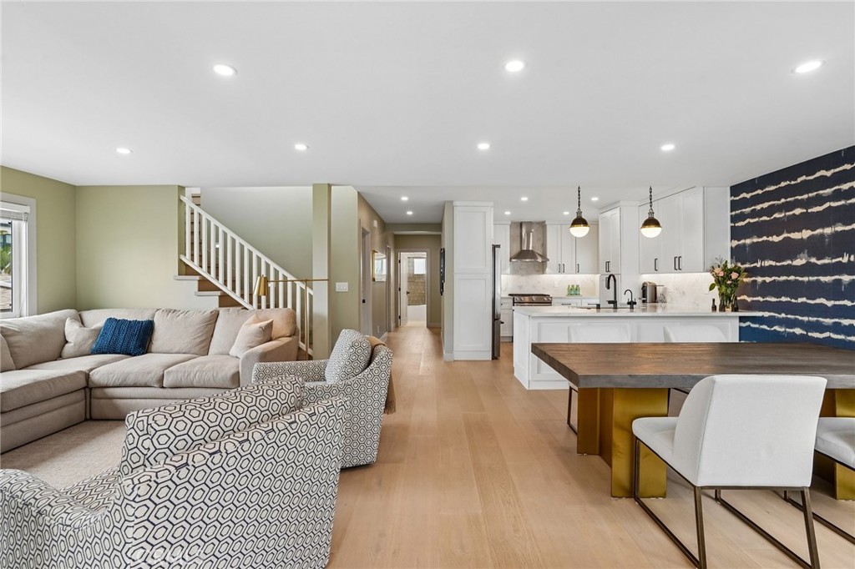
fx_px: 380
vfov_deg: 73.7
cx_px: 428
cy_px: 284
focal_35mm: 16
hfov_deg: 96.8
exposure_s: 1/30
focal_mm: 16
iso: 400
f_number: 8
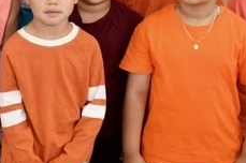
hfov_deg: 16.0
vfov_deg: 10.7
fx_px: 860
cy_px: -34
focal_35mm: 126
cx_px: -1
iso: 400
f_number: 4
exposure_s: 1/40
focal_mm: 24
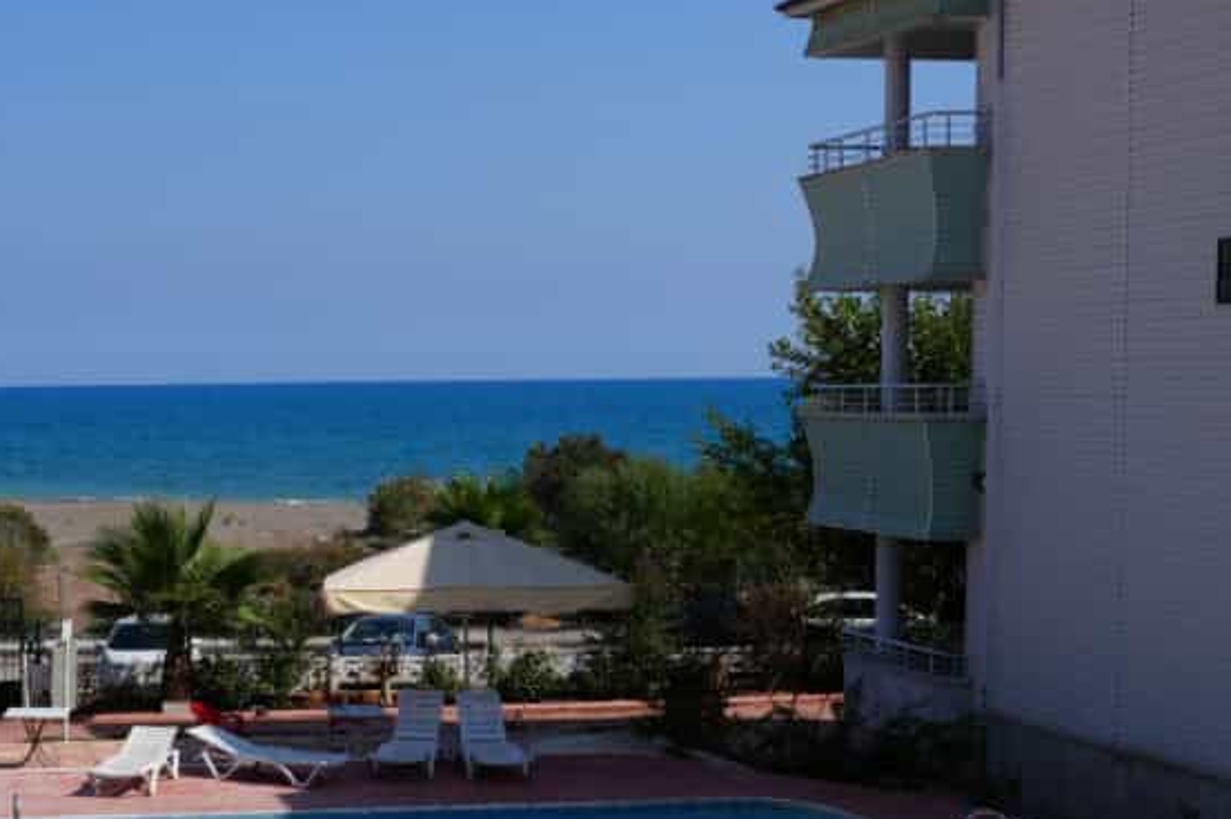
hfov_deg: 29.7
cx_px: -11
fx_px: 2153
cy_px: 606
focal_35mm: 63
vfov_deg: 21.4
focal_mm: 17
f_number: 10
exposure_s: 1/250
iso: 100
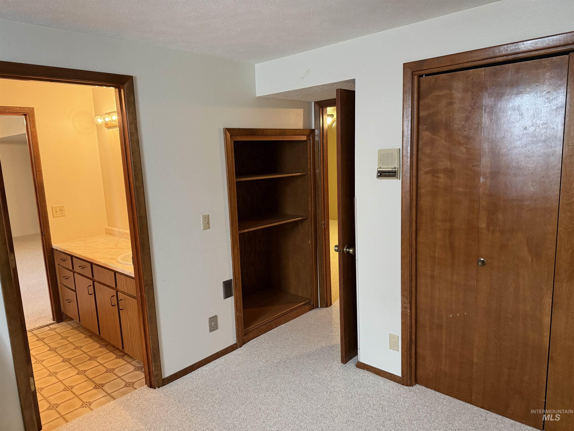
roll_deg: +2.6
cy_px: 216
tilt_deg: -8.0
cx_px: 287
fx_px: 398
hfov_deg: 71.6
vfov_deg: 56.8
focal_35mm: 24
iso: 400
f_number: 1.78
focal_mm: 6.76
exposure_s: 1/60
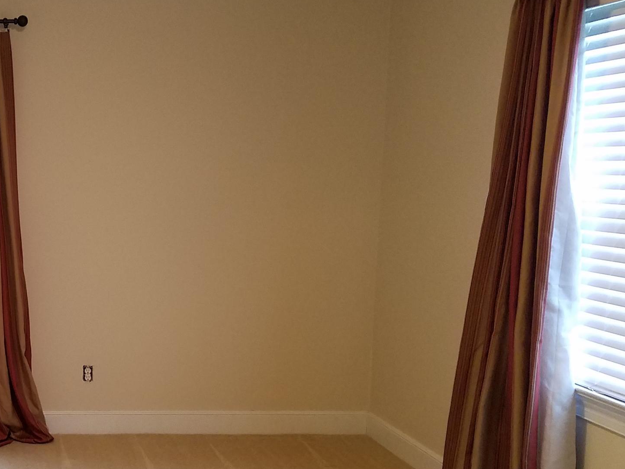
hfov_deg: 32.5
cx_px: -12
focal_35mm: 54
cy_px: 297
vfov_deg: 26.9
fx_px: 975
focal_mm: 4.2
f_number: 1.7
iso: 160
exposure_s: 1/24
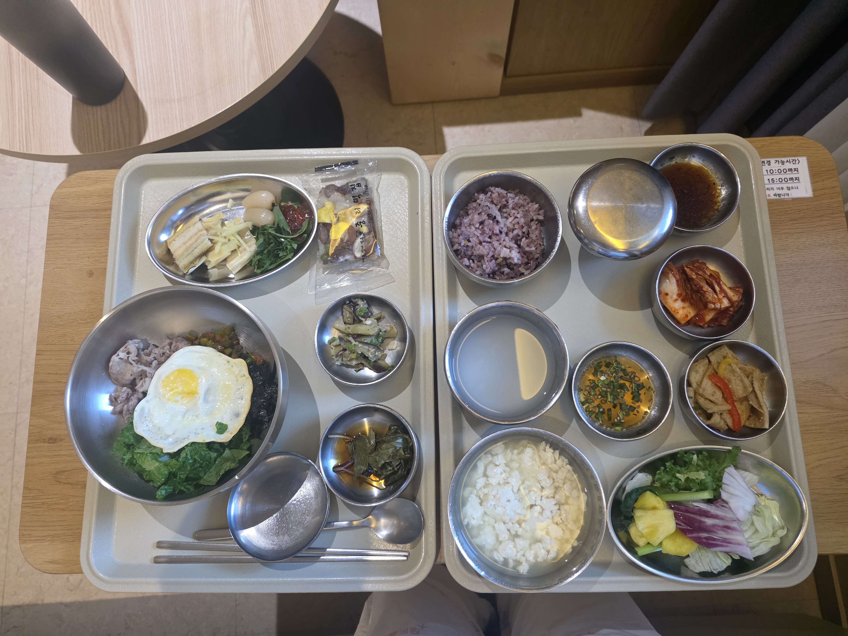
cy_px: 318
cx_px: 424
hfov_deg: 73.9
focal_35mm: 23
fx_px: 563
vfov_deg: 58.9
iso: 1000
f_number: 1.7
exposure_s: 1/120
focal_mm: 6.3
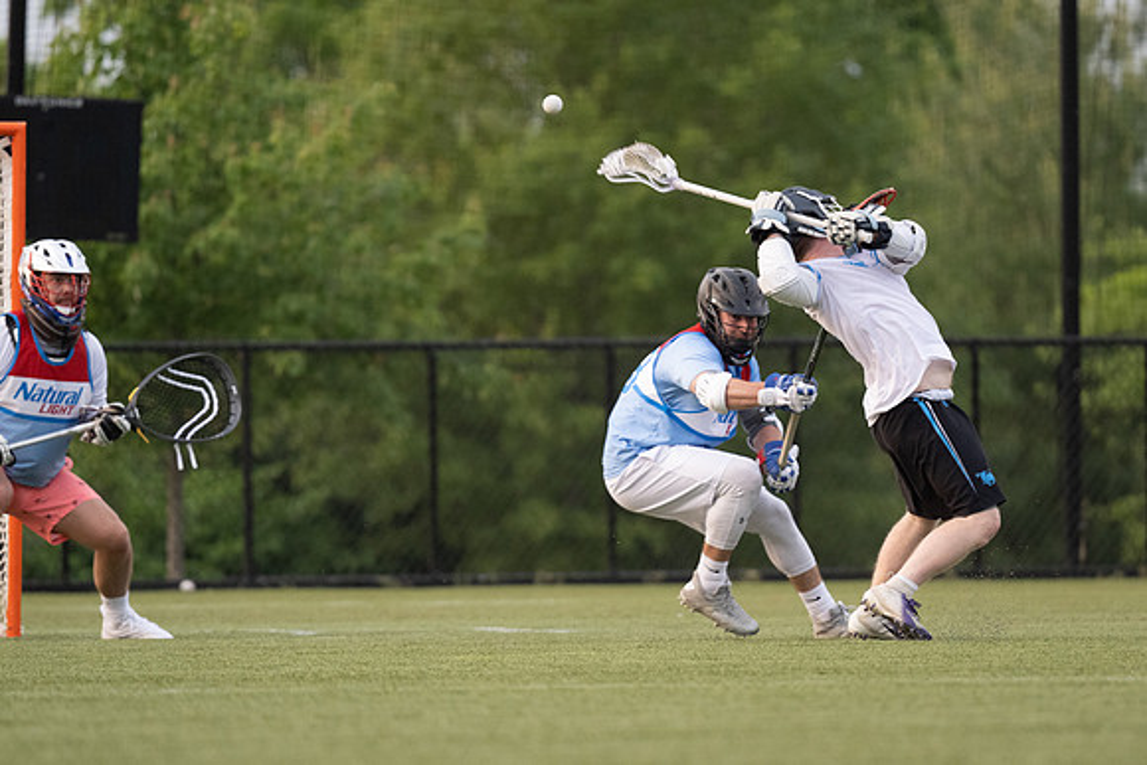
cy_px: 339
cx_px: 710
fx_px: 20053
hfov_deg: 3.3
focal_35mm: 629
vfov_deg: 2.2
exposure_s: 1/1000
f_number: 5.6
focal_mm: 500
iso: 2500
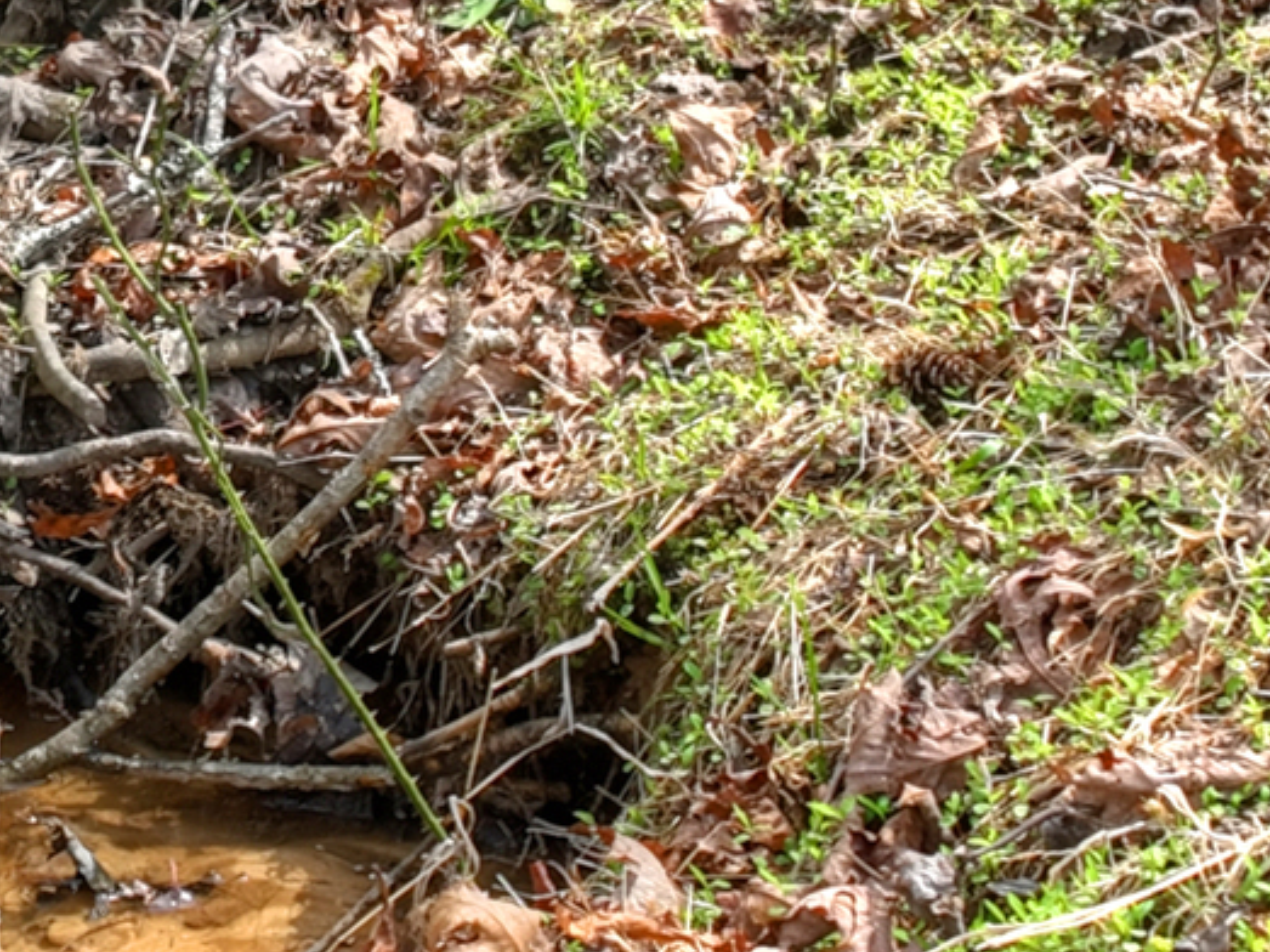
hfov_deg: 13.4
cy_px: 56
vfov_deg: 10.4
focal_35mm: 141
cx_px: -429
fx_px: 5172
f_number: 2.8
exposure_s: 1/100
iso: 110
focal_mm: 12.3
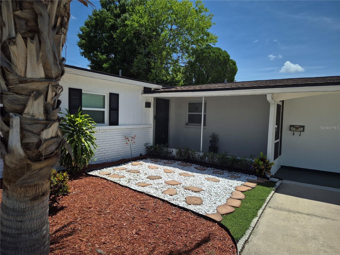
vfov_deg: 58.9
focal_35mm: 23
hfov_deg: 73.9
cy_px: 128
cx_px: 170
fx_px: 226
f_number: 1.8
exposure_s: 1/1832
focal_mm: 5.4
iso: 25
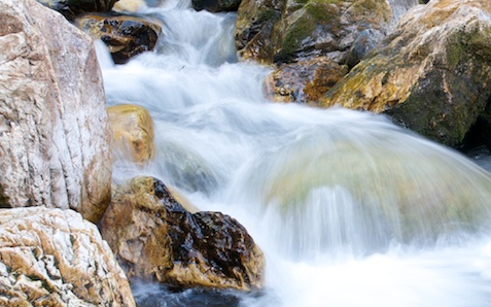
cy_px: 146
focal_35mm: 95
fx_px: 1272
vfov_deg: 13.7
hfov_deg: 21.4
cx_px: 444
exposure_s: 1/6
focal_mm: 29
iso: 200
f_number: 8
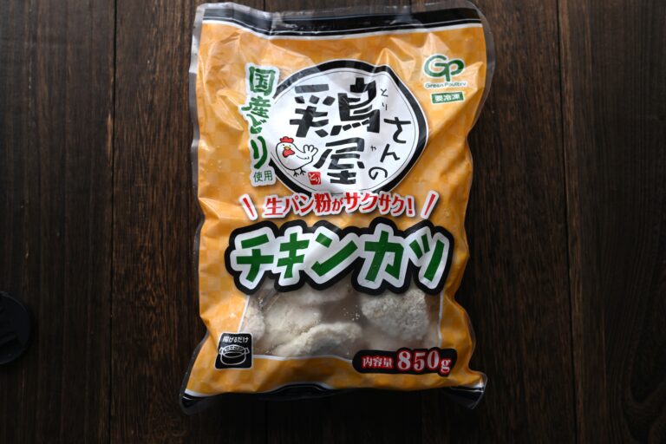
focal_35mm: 40
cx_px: 333
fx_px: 740
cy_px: 222
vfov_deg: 33.4
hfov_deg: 48.5
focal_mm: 40
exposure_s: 1/125
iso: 100
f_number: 5.6
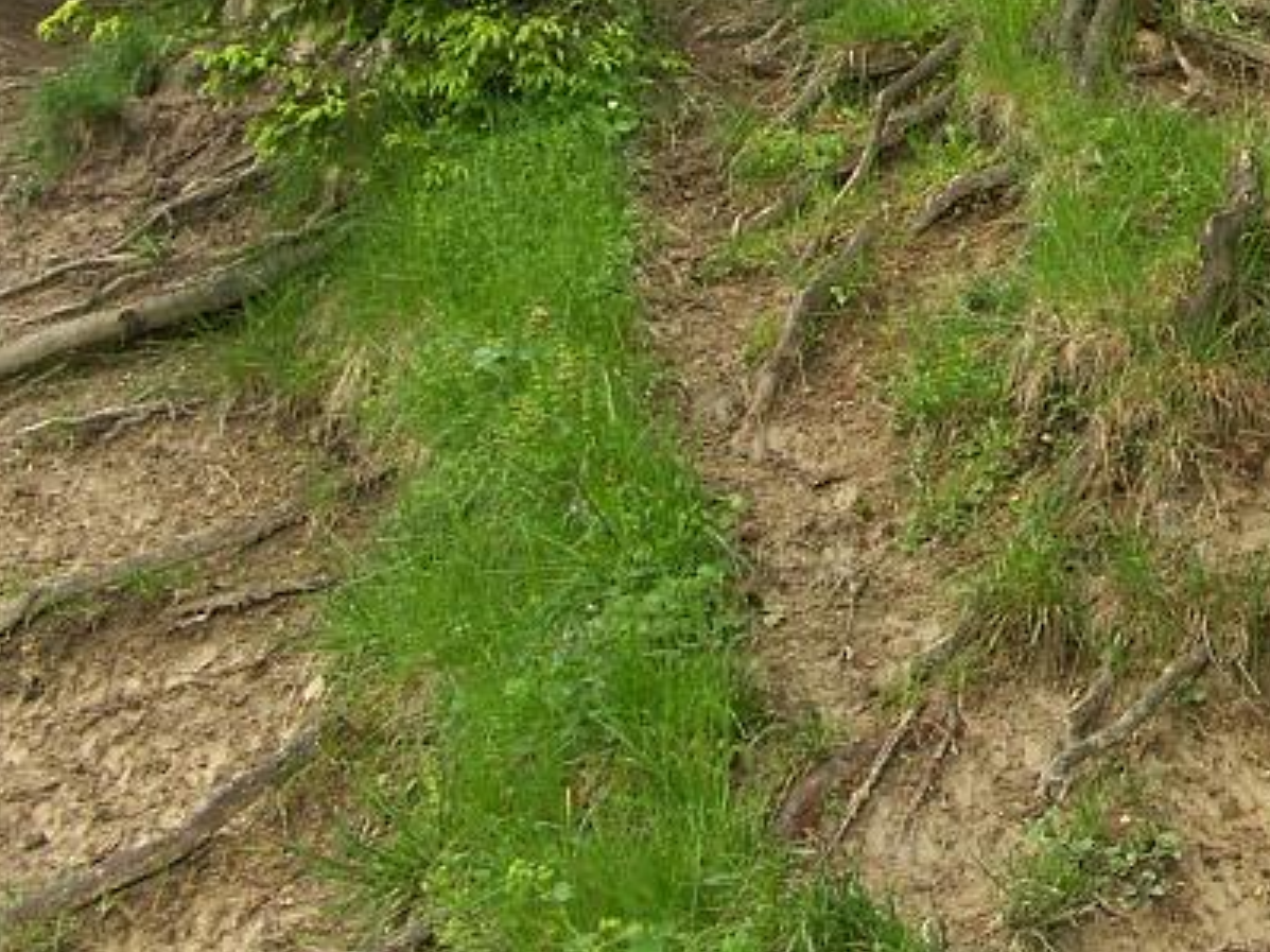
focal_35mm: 77
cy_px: -60
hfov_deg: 23.0
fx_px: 2824
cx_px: 1569
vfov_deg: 18.5
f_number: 3.2
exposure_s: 1/60
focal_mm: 7.83
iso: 64
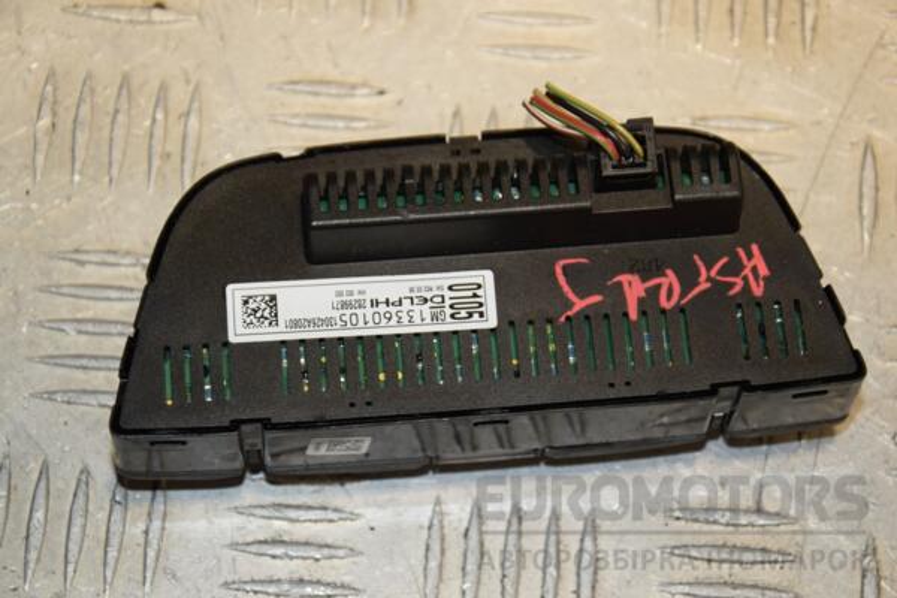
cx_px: 448
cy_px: 299
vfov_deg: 12.2
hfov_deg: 18.2
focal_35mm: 112
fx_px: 2803
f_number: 7.1
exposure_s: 1/200
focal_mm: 75
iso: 800
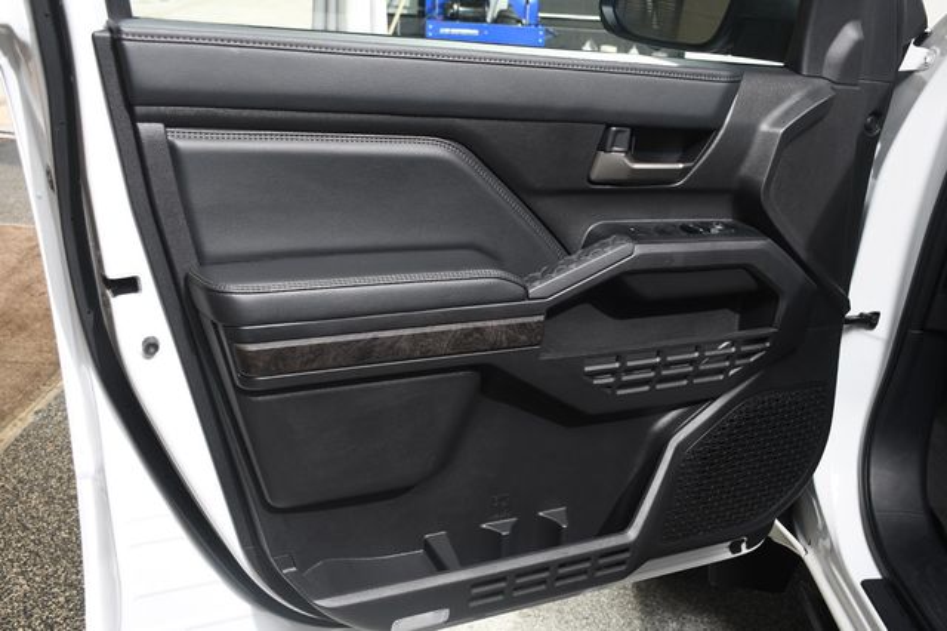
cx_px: 474
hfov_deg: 55.8
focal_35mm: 34
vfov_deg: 38.8
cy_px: 316
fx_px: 894
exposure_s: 1/160
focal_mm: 23
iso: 100
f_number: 6.3
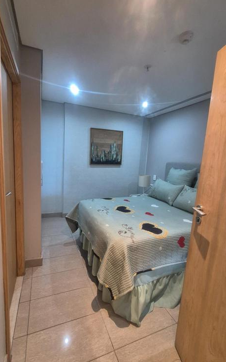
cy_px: 177
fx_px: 148
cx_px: 98
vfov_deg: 101.5
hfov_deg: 74.4
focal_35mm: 15
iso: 640
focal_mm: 1.74
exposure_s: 1/50
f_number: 2.2
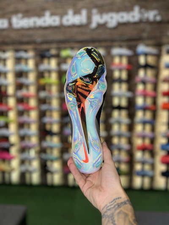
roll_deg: +0.0
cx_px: 84
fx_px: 169
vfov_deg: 67.3
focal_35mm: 26
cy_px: 112
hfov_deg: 53.1
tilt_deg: -5.6
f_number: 1.5
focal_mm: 5.7
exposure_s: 1/100
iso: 64
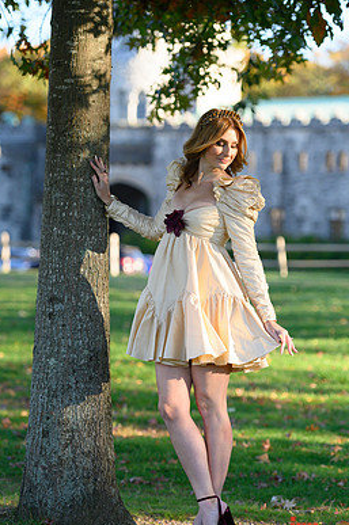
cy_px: 281
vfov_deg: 15.2
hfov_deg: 10.1
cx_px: 183
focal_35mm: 135
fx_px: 1968
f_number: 3.2
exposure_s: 1/4000
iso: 1600
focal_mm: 116
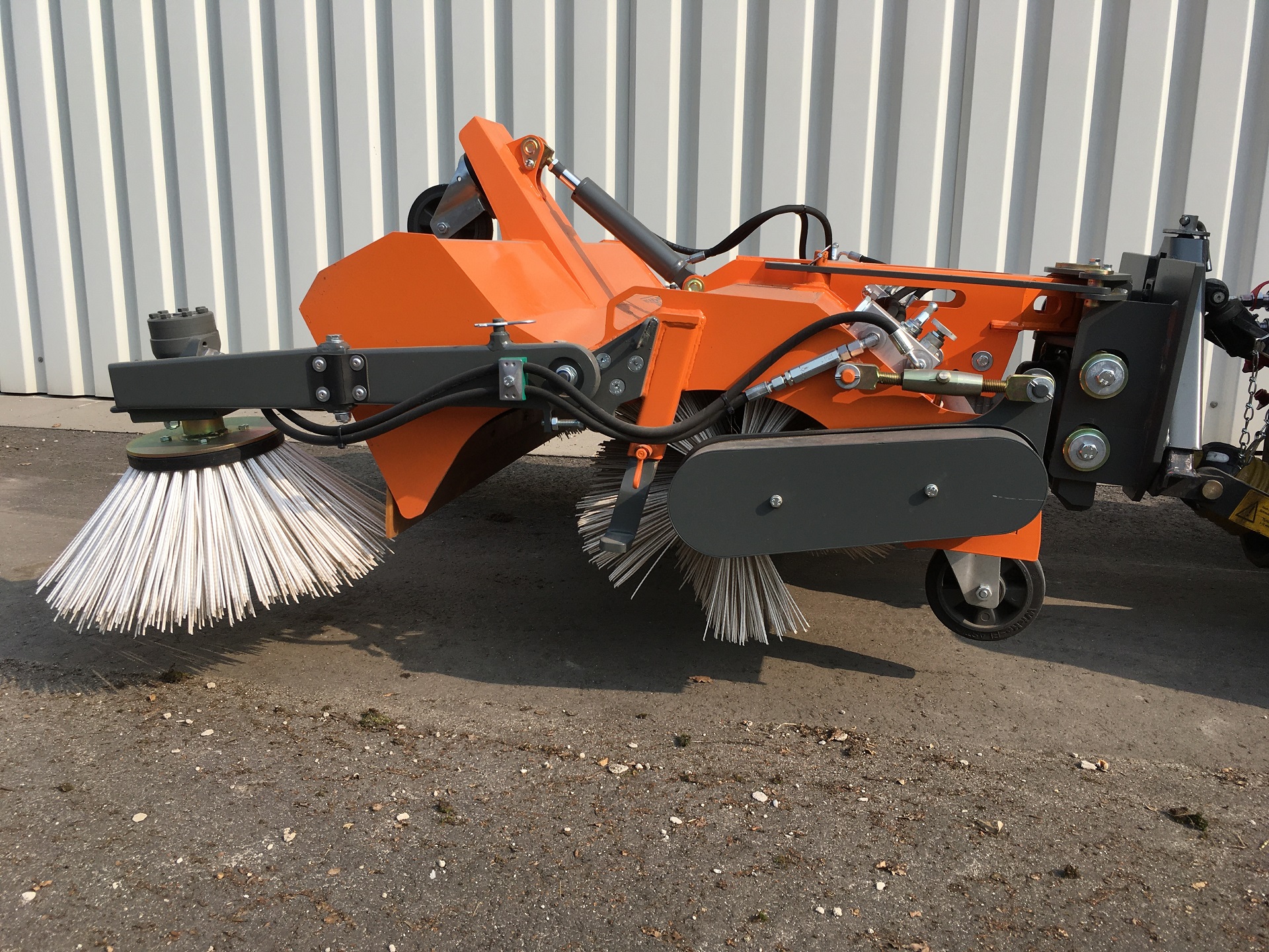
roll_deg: +0.7
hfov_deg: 61.7
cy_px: 476
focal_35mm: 29
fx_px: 1063
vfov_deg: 48.2
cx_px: 634
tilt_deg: -10.8
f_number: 2.2
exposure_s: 1/1241
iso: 25
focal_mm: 4.15
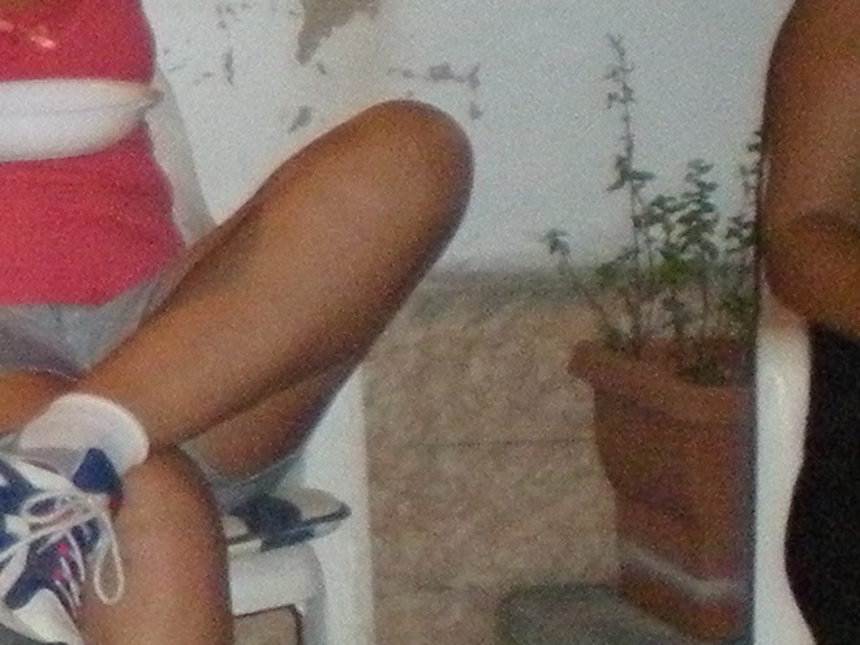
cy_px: 405
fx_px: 4671
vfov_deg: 7.9
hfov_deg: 9.7
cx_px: -950
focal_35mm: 188
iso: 537
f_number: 3.1
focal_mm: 6.3
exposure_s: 1/60
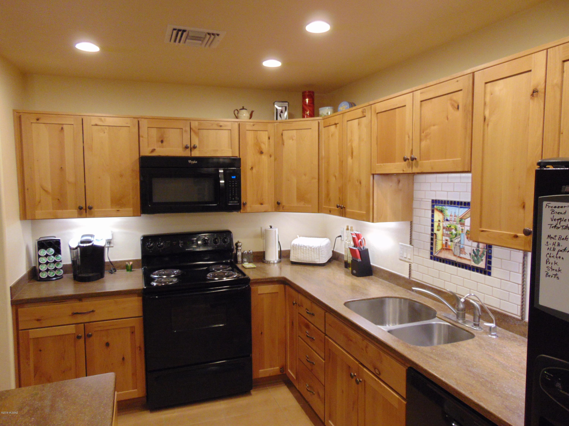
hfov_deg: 69.4
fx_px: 411
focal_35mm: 25
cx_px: 284
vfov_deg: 54.9
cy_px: 213
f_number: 3
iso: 250
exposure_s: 1/30
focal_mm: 4.5
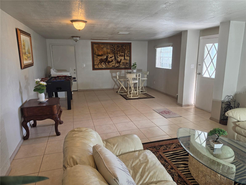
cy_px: 92
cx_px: 123
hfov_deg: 73.9
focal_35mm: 23
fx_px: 163
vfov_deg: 58.9
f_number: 1.4
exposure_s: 1/120
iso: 50
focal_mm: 6.5
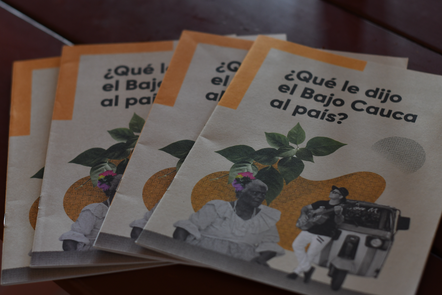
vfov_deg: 18.2
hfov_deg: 27.0
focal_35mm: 75
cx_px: 221
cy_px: 148
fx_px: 921
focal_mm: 50
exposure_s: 1/160
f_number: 3.2
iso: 640
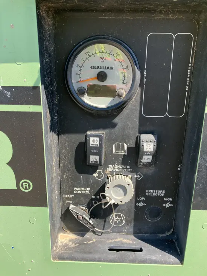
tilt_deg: -23.3
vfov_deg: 63.4
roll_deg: -0.3
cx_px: 104
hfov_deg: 49.8
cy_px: 138
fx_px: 223
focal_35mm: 28
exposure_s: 1/433
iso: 32
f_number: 1.8
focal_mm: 3.99
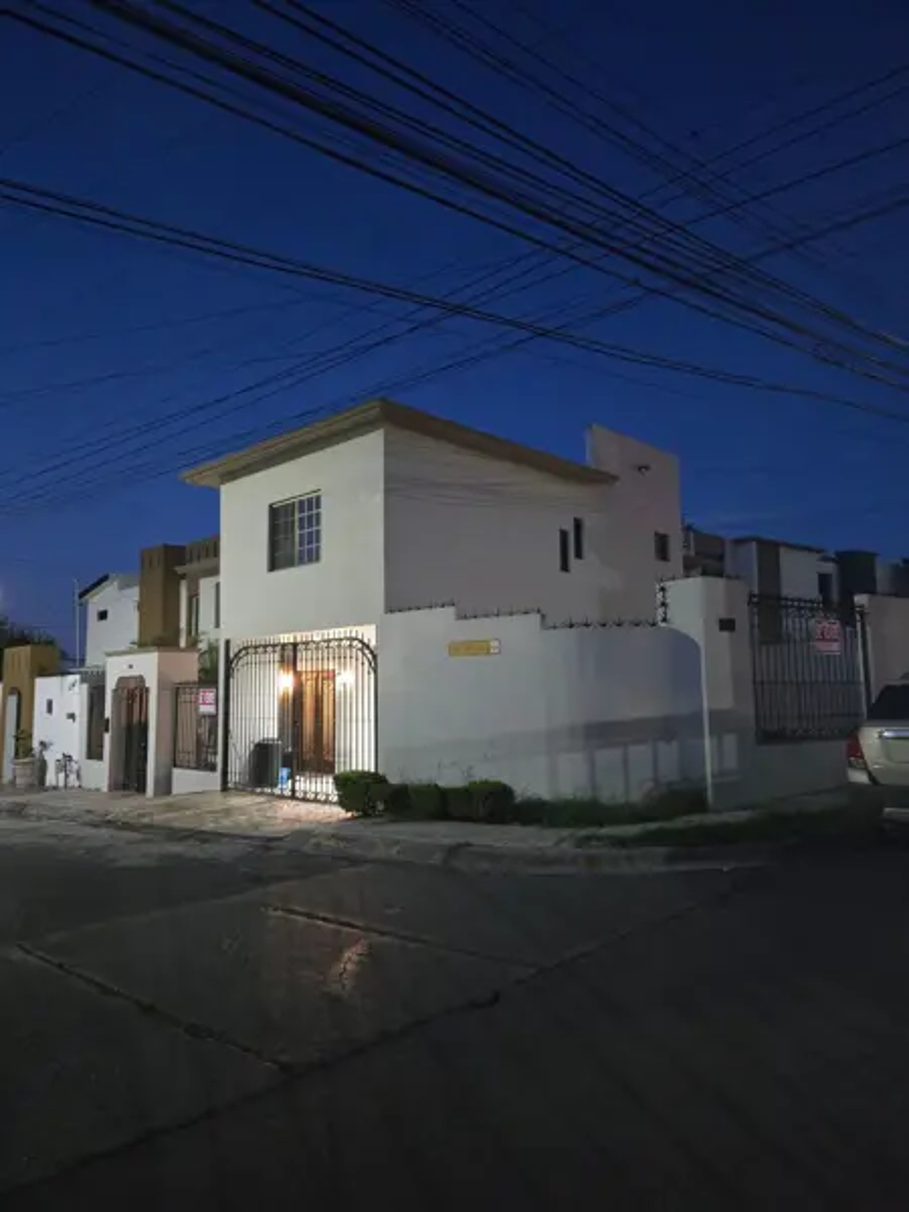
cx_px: 454
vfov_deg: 73.9
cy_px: 606
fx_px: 805
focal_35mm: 23
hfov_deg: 58.9
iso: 1250
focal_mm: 5.4
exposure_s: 1/30
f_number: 1.8
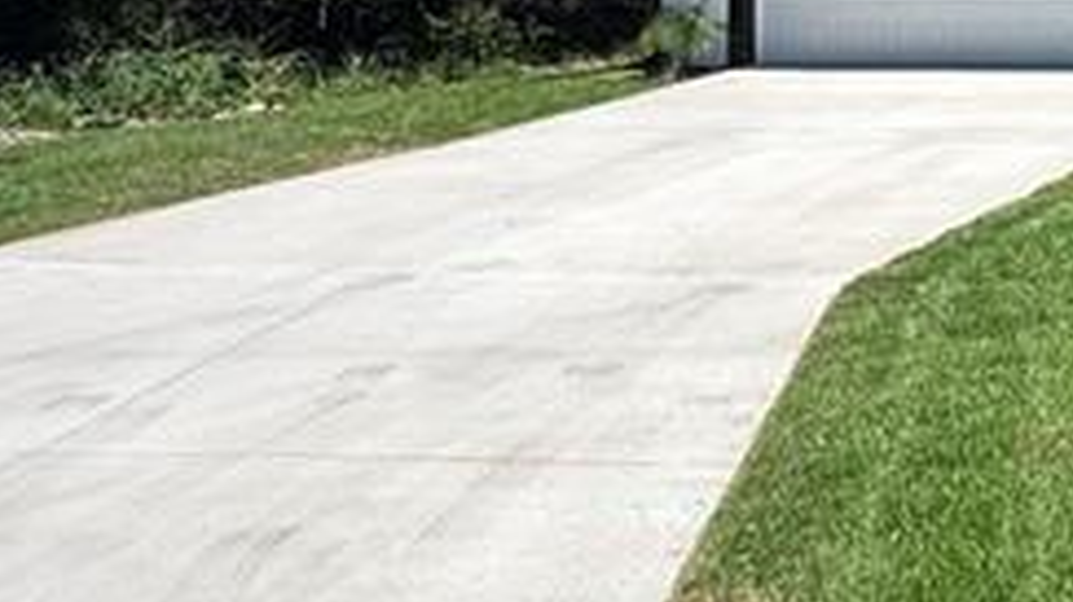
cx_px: 1363
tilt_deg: +3.1
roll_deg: -0.2
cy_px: -158
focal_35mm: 64
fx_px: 1820
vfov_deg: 17.7
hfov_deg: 27.8
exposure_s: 1/2208
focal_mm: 2.22
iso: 50
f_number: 2.2
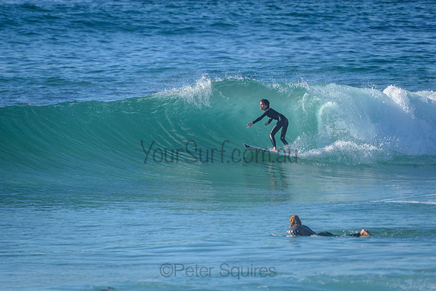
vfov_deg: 2.2
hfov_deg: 3.4
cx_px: 267
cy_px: 126
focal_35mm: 613
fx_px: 7423
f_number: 5.6
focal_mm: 500
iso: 220
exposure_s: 1/2000
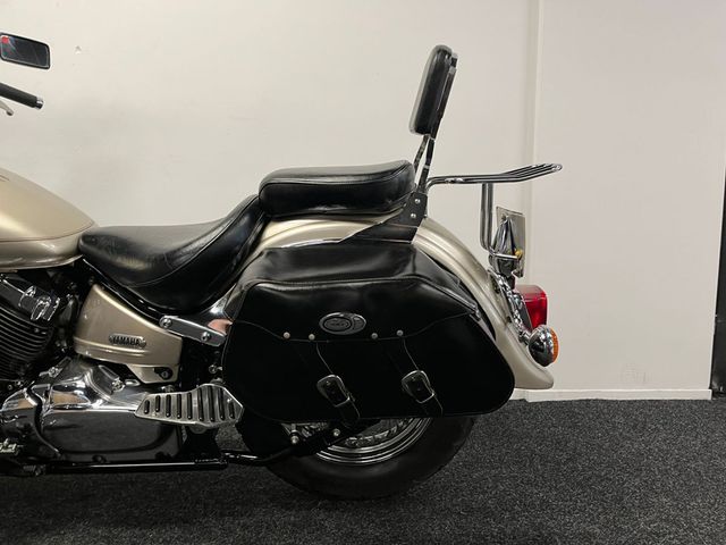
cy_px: 272
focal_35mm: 26
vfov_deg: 53.1
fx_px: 545
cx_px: 363
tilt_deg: -6.0
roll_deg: -0.2
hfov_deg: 67.3
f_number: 1.6
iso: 80
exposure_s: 1/50
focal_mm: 5.1
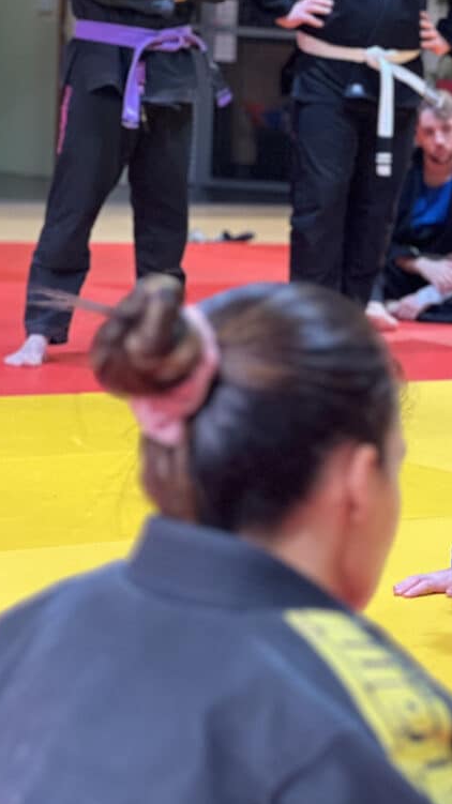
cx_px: 590
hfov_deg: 8.4
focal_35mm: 143
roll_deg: -3.3
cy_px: 388
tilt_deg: -5.6
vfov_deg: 15.0
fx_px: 3049
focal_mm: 9
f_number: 2.8
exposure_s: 1/33
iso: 400
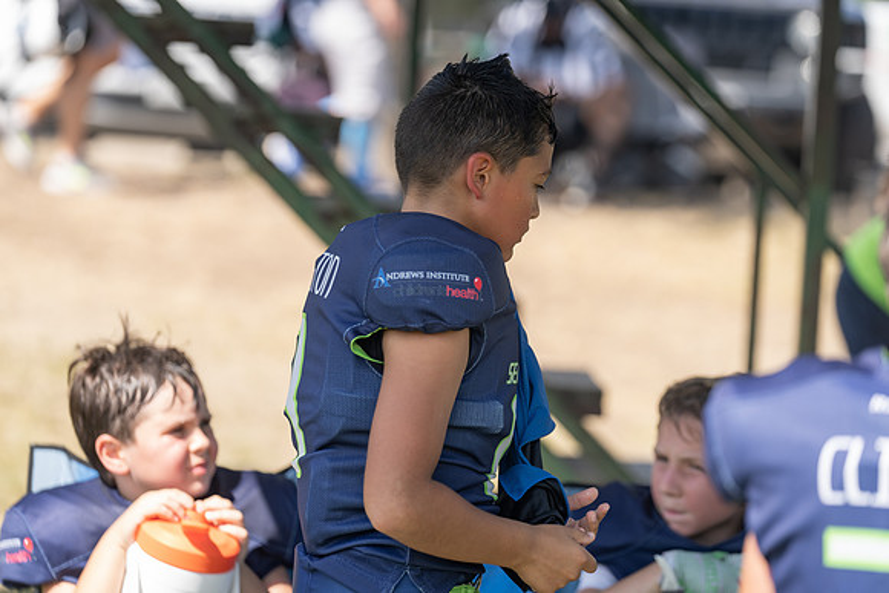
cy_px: 296
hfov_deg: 11.7
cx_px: 444
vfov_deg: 7.8
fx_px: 4347
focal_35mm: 176
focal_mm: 176
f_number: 4
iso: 160
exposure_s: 1/500
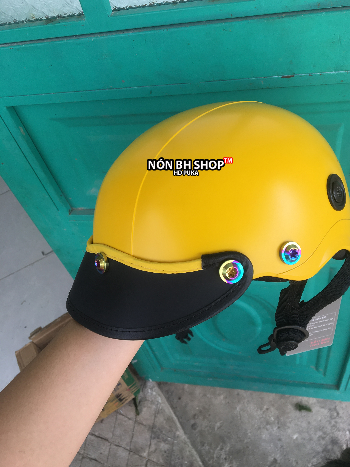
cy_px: 234
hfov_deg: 46.8
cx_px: 180
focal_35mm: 30
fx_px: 404
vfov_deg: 60.0
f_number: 2.2
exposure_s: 1/641
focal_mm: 4.15
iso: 25
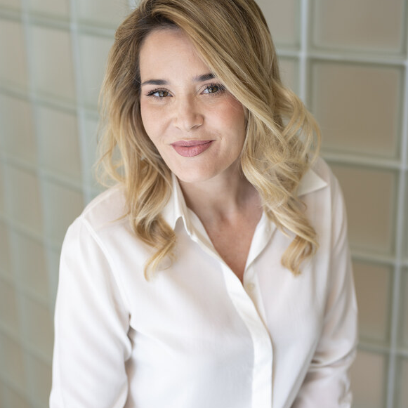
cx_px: 204
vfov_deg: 26.5
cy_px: 206
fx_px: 867
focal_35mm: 65
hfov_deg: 26.5
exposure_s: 1/160
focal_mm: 50
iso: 250
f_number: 2.5
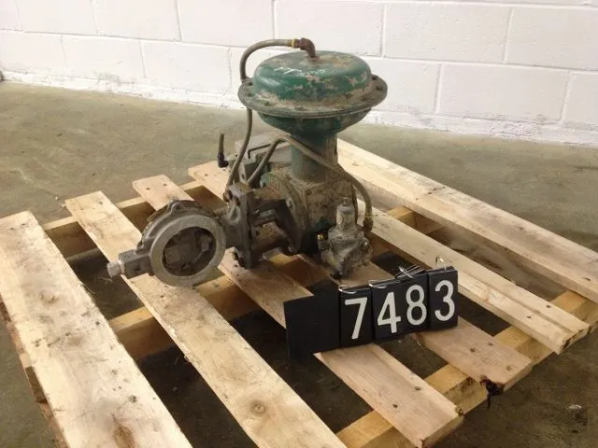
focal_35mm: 35
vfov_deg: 40.7
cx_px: 299
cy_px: 224
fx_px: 605
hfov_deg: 52.6
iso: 250
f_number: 2.4
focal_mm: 4.28
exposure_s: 1/20
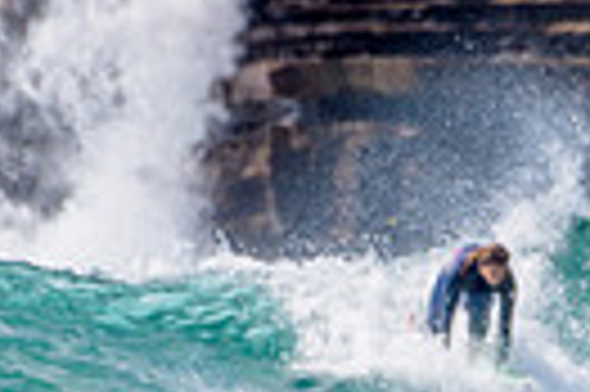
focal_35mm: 2719
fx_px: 44506
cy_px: 527
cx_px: 967
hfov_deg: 0.8
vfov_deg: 0.5
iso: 100
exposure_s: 1/2000
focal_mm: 500
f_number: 5.6
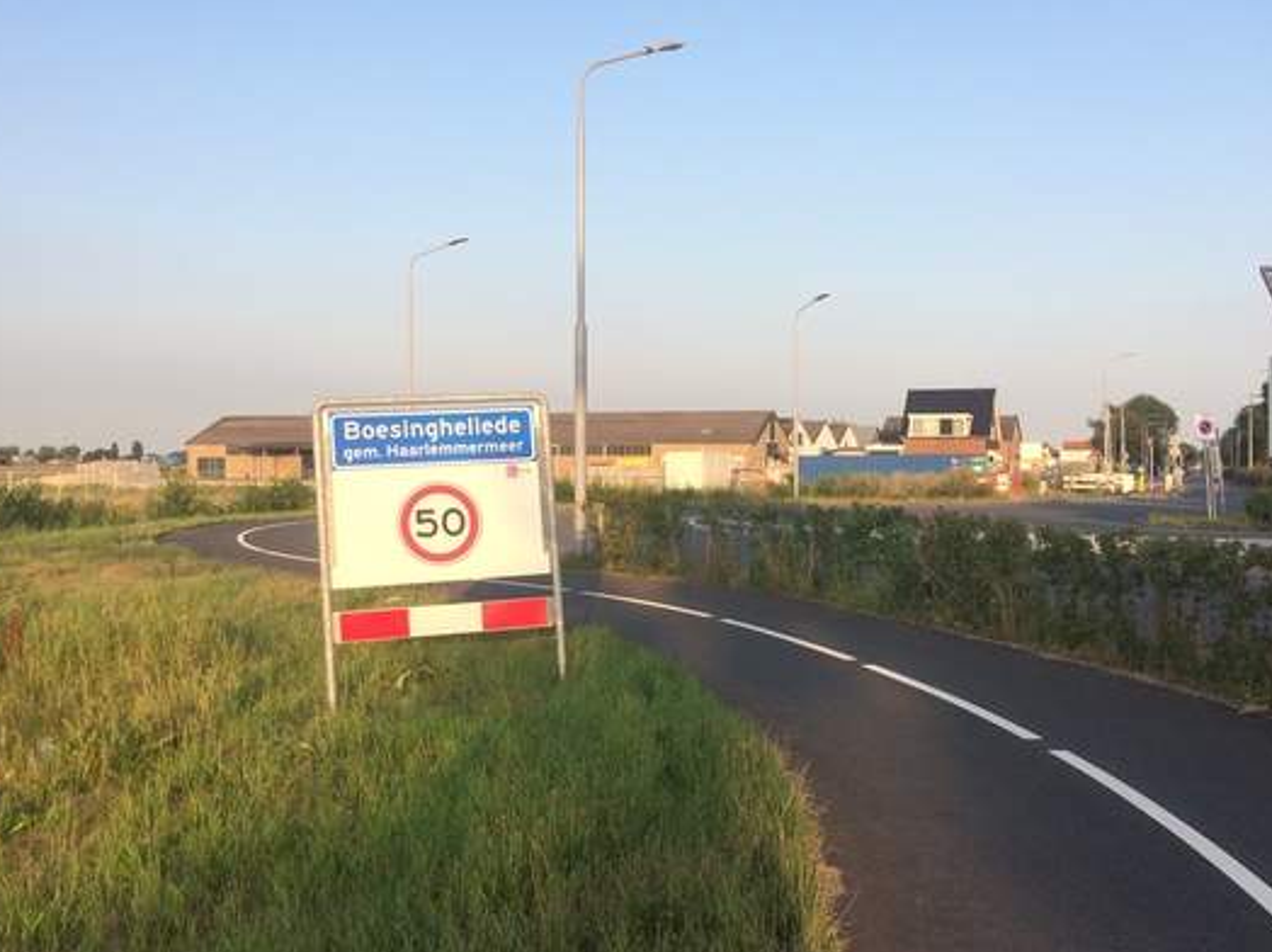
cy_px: 455
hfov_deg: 51.4
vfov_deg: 39.6
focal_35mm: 36
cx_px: 675
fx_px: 1322
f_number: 2.2
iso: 32
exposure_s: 1/838
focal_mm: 4.15
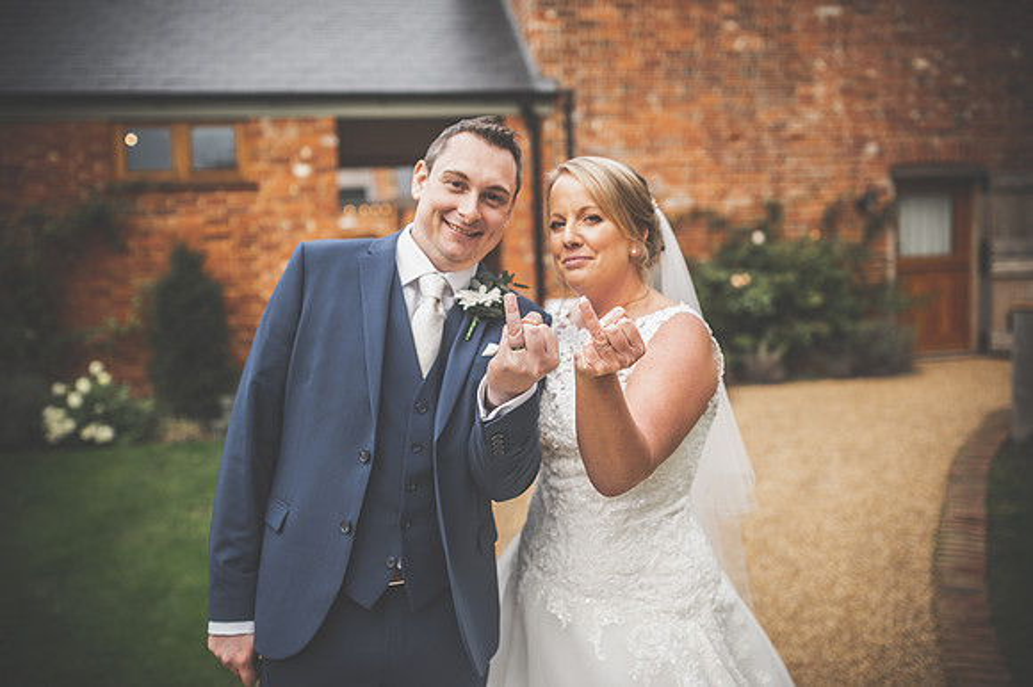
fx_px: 1004
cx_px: 516
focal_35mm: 35
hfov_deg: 54.5
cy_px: 344
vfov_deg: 37.8
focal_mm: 35
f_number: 2
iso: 125
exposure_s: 1/400
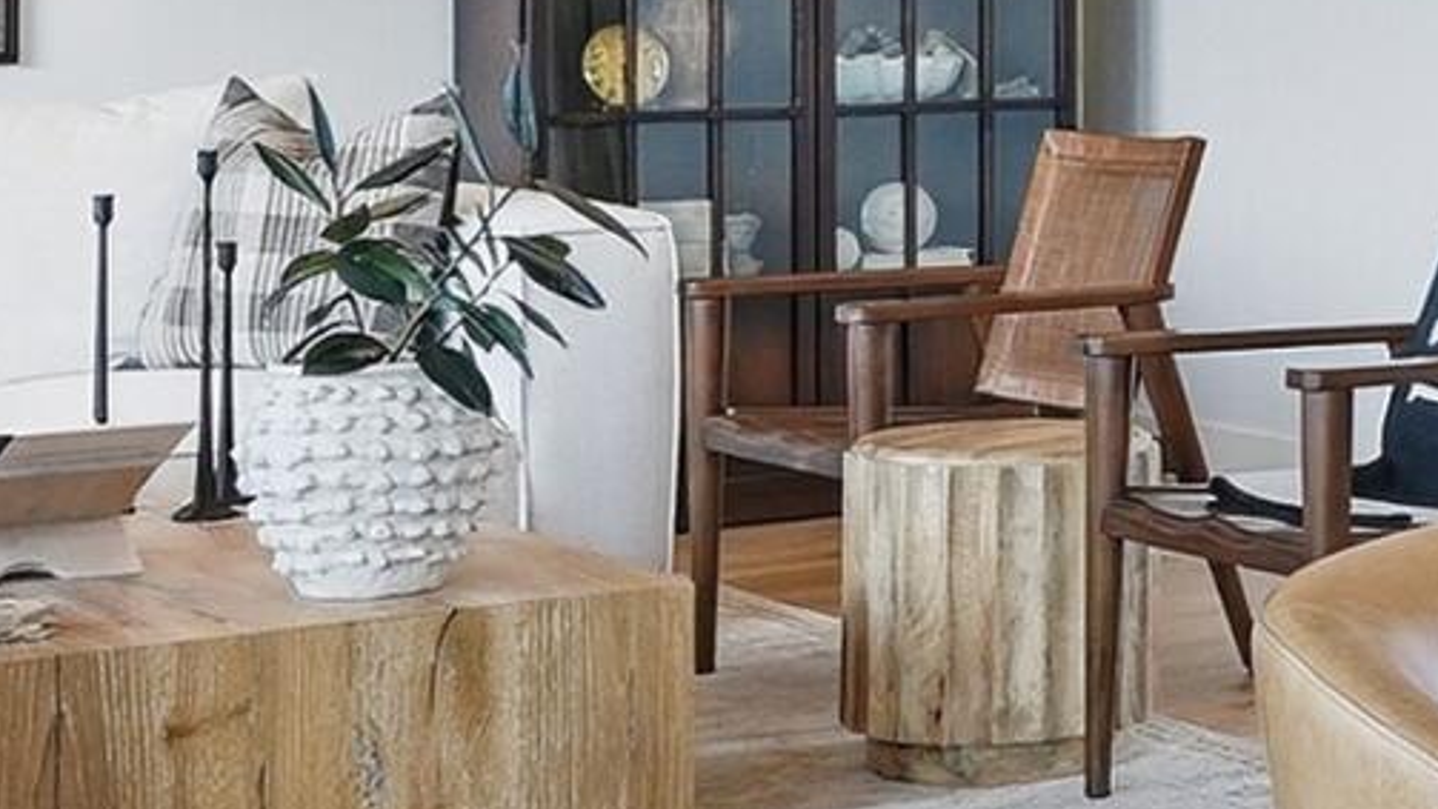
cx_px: 2307
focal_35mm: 100
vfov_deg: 11.9
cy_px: -109
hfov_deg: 18.3
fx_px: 3813
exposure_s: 1/125
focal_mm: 16
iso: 100
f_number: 9
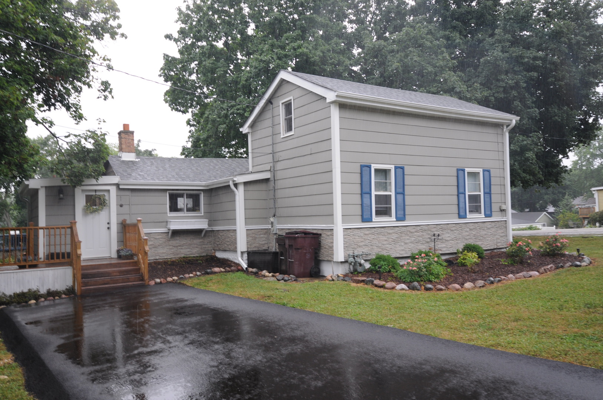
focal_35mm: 28
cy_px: 200
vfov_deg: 45.6
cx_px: 302
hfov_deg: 64.6
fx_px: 477
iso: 200
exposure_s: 1/80
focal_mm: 19
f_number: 4.5
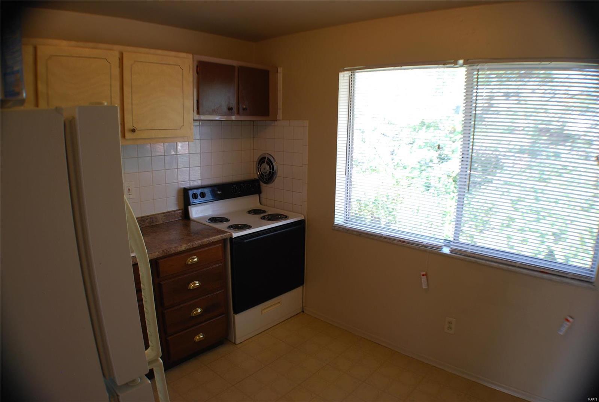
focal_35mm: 27
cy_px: 201
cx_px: 300
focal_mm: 18
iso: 250
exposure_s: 1/60
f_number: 3.5
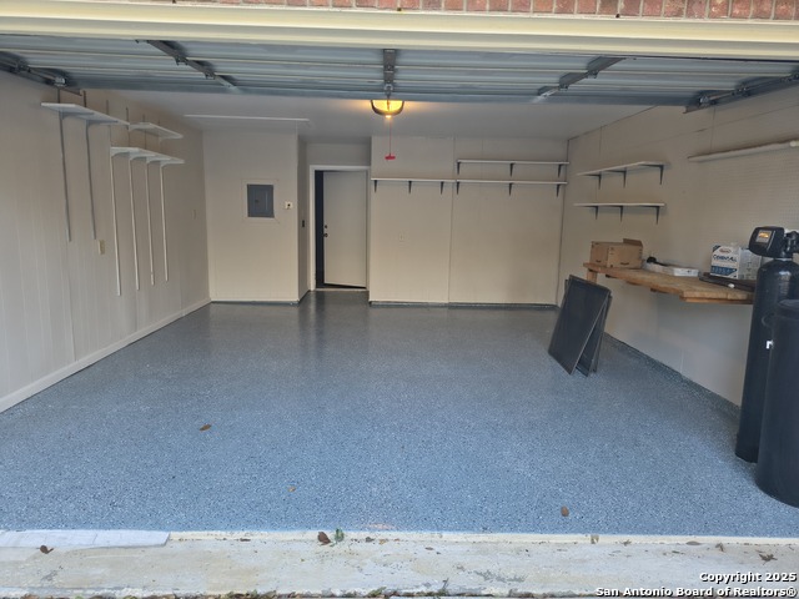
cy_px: 300
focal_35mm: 24
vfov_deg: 56.8
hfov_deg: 71.6
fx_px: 554
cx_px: 400
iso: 510
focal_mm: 5.56
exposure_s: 1/120
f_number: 1.8
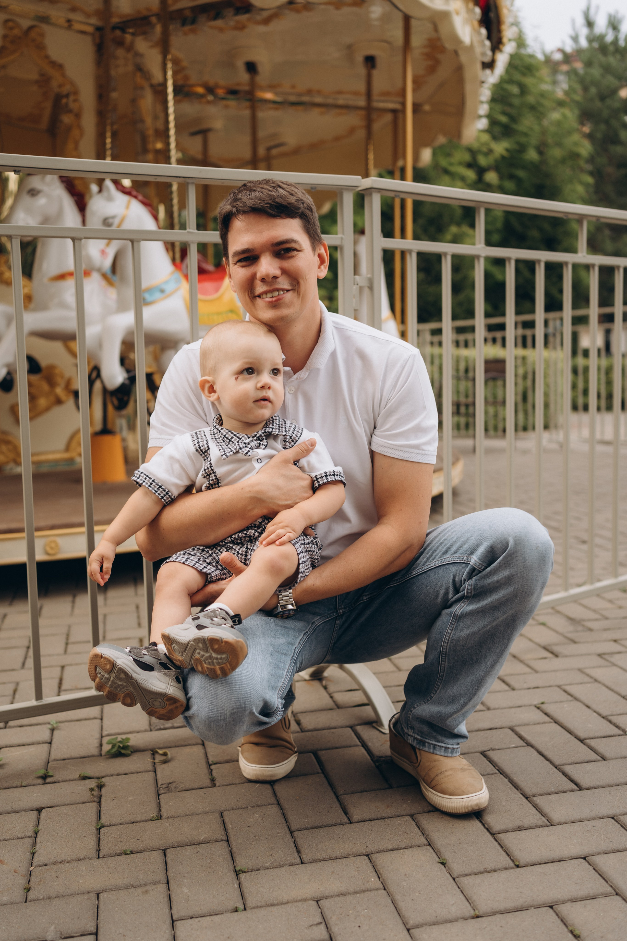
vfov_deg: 54.4
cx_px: 314
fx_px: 914
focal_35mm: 35
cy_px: 470
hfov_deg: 37.9
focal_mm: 35
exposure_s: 1/125
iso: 250
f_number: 2.8
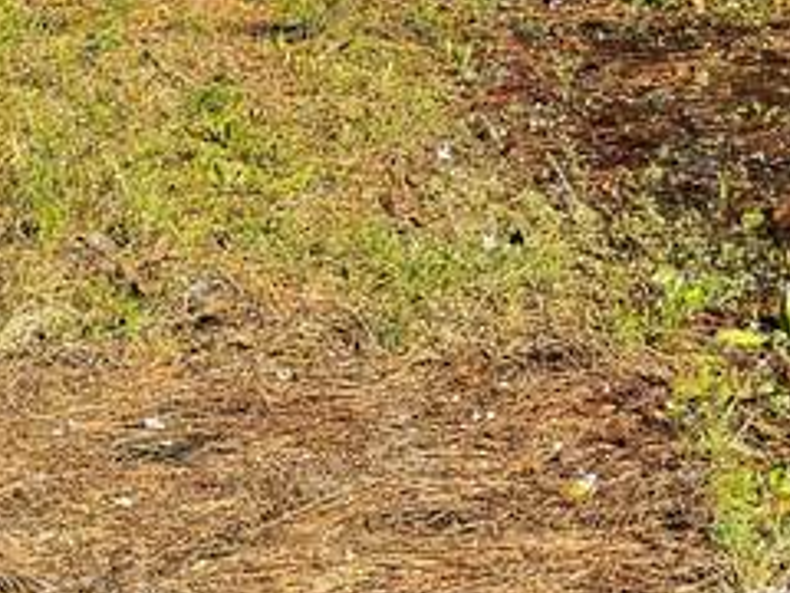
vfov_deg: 10.5
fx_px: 2921
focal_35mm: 128
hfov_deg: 15.3
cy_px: -636
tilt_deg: -1.1
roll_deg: +1.2
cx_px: 612
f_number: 1.78
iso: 80
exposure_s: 1/1560
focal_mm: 6.76
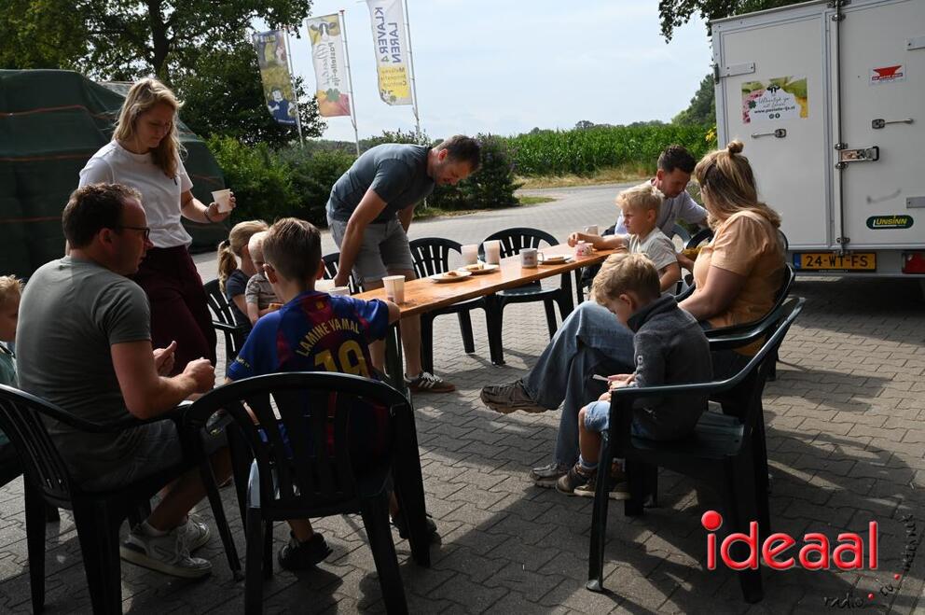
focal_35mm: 32
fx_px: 821
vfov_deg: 41.0
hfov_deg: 58.8
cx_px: 462
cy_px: 308
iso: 640
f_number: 13
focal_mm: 32
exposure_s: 1/640
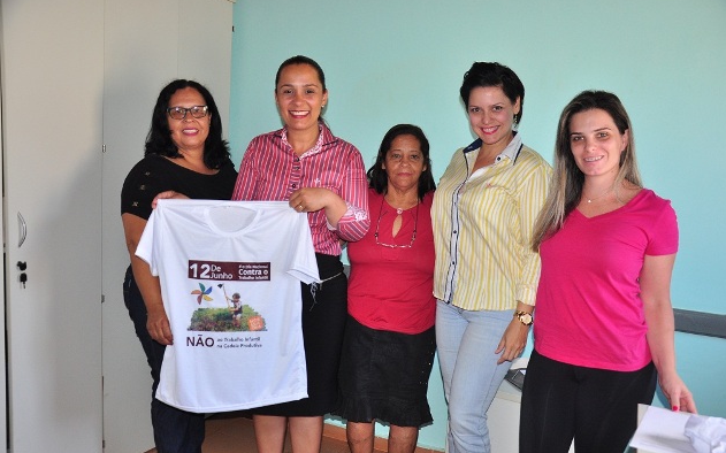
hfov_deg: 58.9
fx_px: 643
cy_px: 239
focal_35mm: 33
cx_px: 361
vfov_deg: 38.8
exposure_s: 1/60
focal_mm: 21
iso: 500
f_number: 3.8
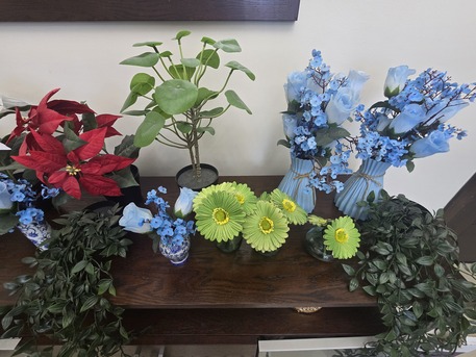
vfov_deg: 89.9
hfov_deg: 106.2
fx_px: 179
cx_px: 238
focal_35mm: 13
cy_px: 178
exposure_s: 1/50
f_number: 2.2
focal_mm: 2.2
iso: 200
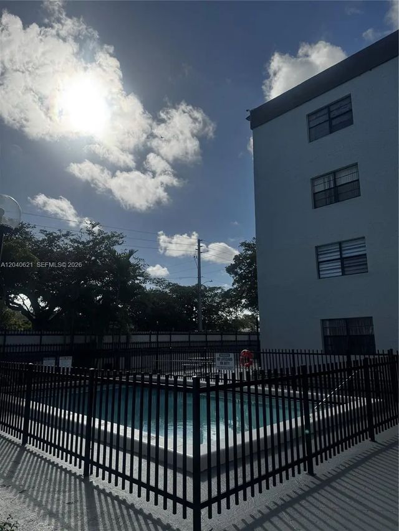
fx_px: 369
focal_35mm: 24
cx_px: 200
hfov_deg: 56.8
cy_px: 266
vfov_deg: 71.6
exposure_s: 1/12346
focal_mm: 6.76
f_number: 1.78
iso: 64
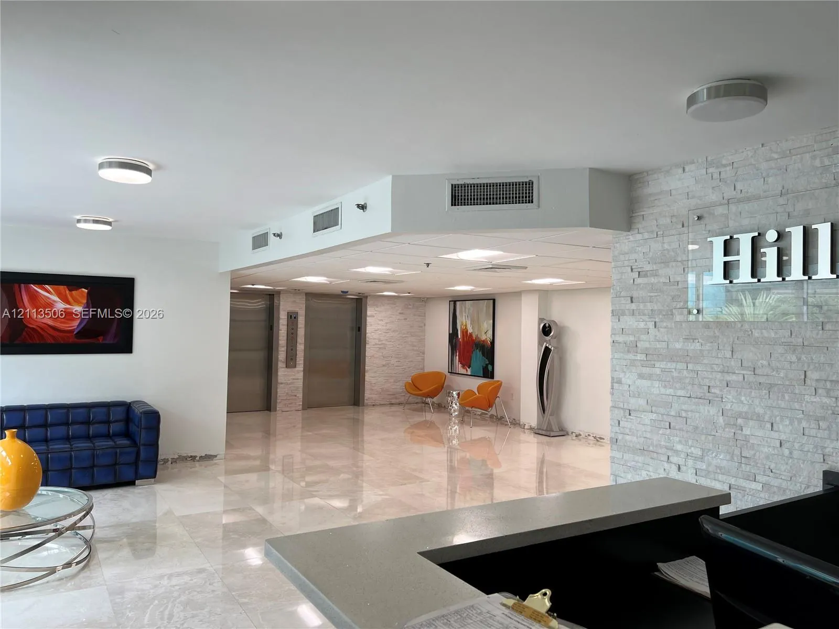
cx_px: 420
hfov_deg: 67.3
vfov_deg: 53.1
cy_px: 314
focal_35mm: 26
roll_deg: -1.3
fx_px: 630
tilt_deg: +0.5
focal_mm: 5.7
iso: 32
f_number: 1.5
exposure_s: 1/143
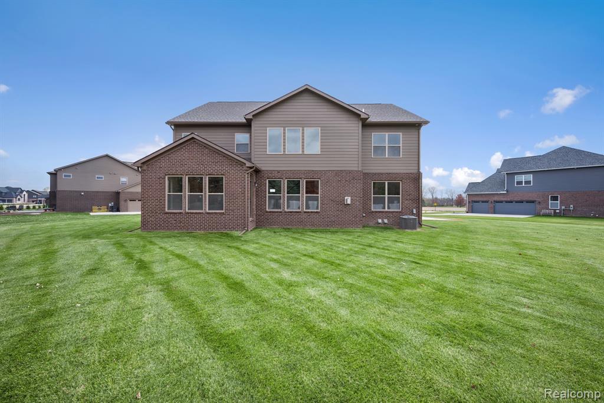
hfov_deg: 104.2
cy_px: 202
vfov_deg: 81.2
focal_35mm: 14
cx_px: 302
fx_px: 235
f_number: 9
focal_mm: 14
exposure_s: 1/25
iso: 100
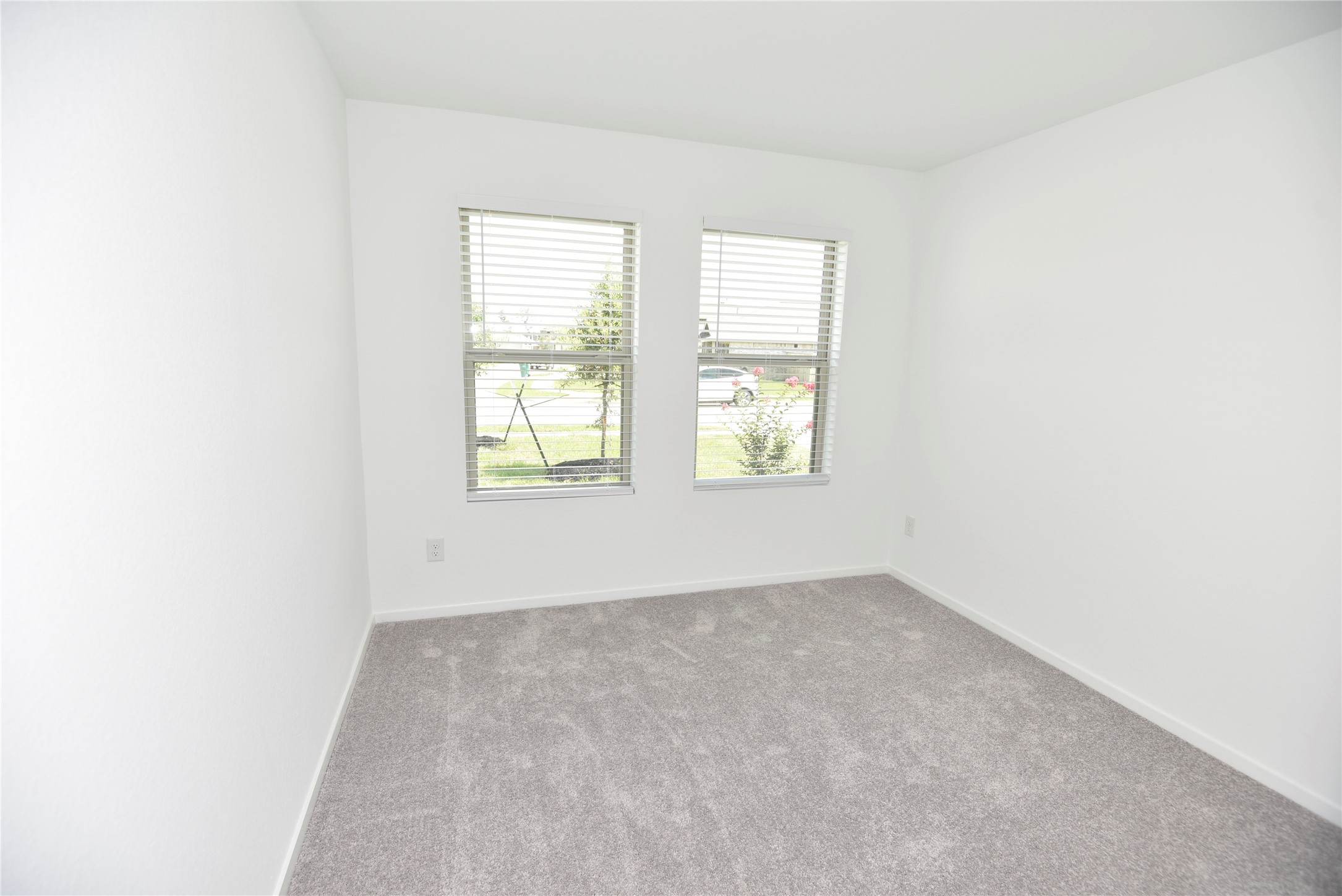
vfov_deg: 73.8
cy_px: 448
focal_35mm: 16
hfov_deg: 96.7
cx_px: 671
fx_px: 597
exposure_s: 1/80
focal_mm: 16
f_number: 4.5
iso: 100
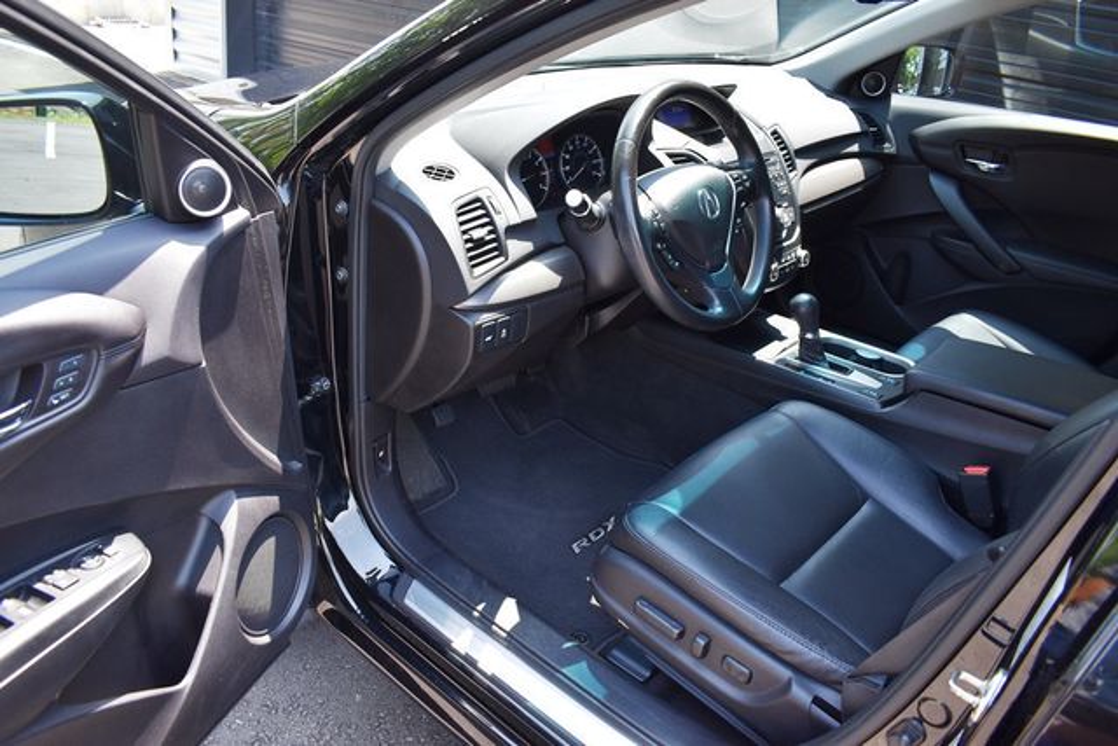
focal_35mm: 27
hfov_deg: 67.4
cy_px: 373
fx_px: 839
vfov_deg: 48.0
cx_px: 559
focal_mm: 18
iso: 400
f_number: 5
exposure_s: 1/250
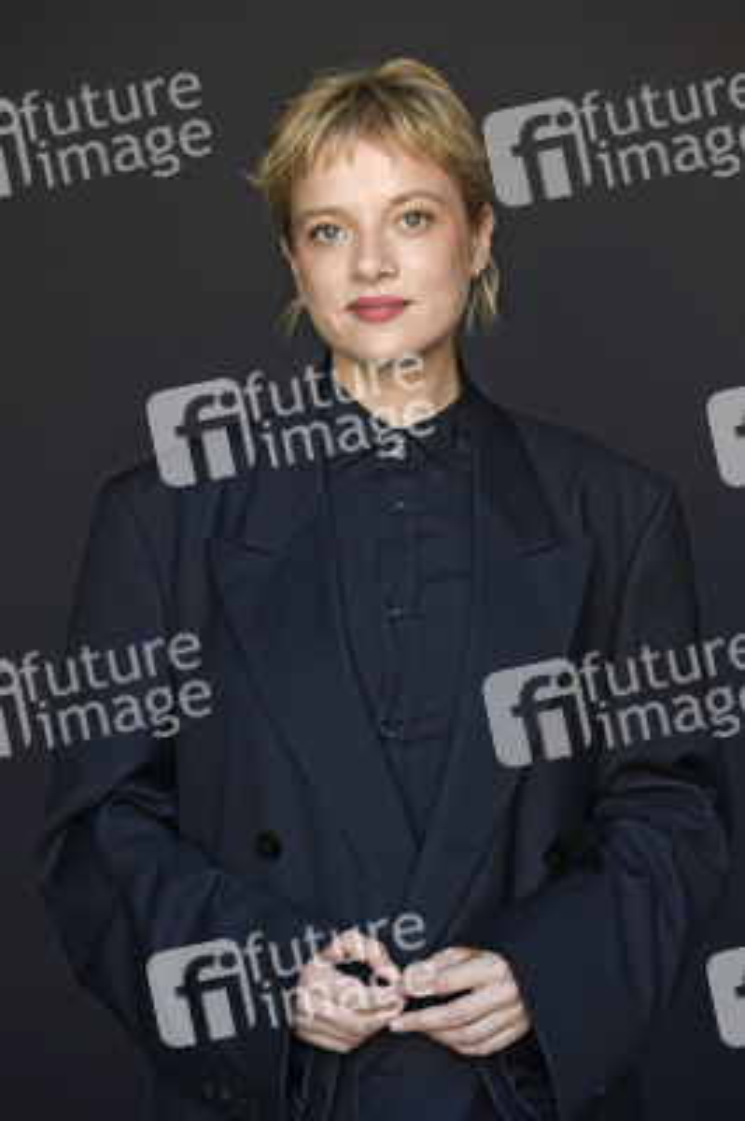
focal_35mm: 116
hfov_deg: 11.8
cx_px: 372
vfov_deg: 17.7
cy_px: 560
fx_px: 3607
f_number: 5
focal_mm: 116
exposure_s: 1/250
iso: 800
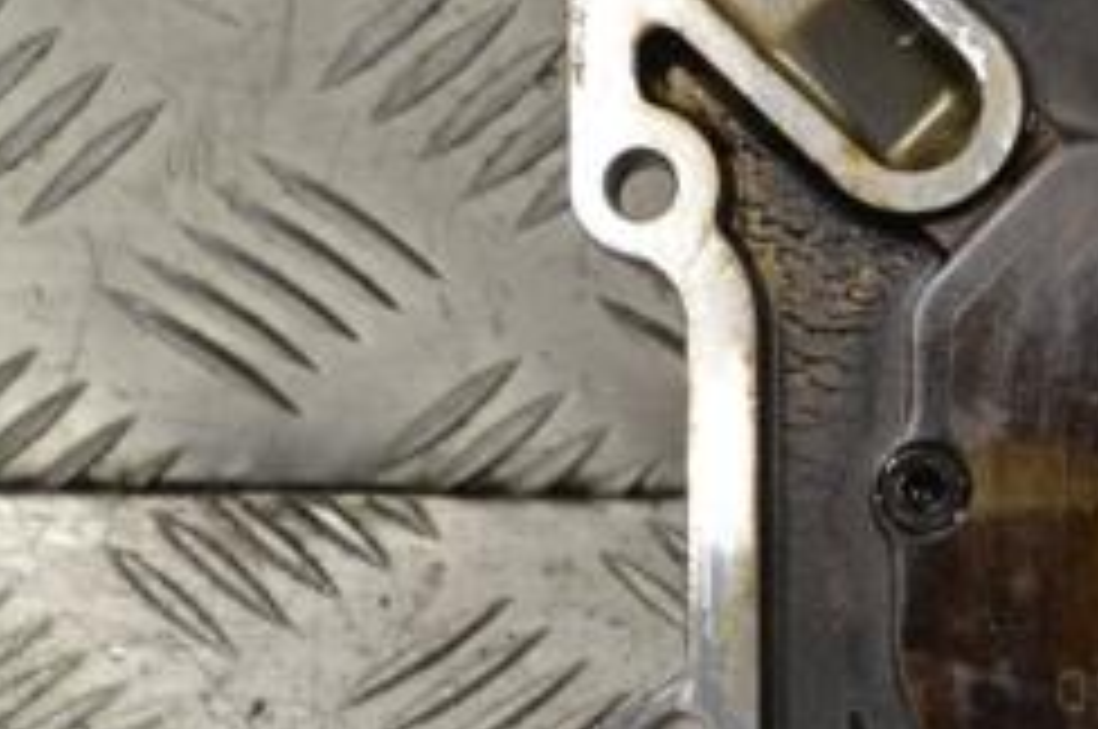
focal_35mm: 170
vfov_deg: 8.1
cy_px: 387
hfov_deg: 11.9
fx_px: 5178
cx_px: 1260
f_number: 9
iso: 3200
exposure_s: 1/320
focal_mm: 46
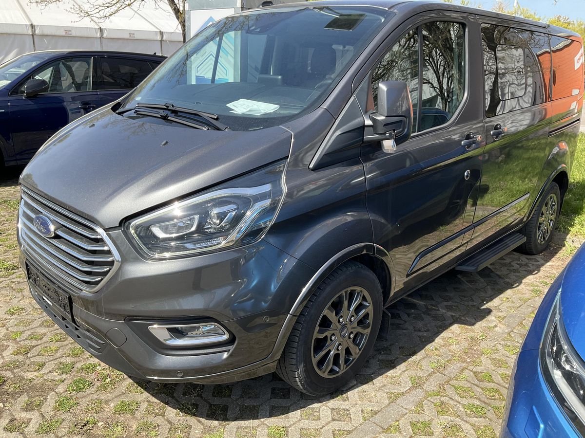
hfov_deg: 61.7
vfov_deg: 48.2
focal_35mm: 29
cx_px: 292
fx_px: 490
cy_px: 219
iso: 25
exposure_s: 1/683
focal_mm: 3
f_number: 1.8
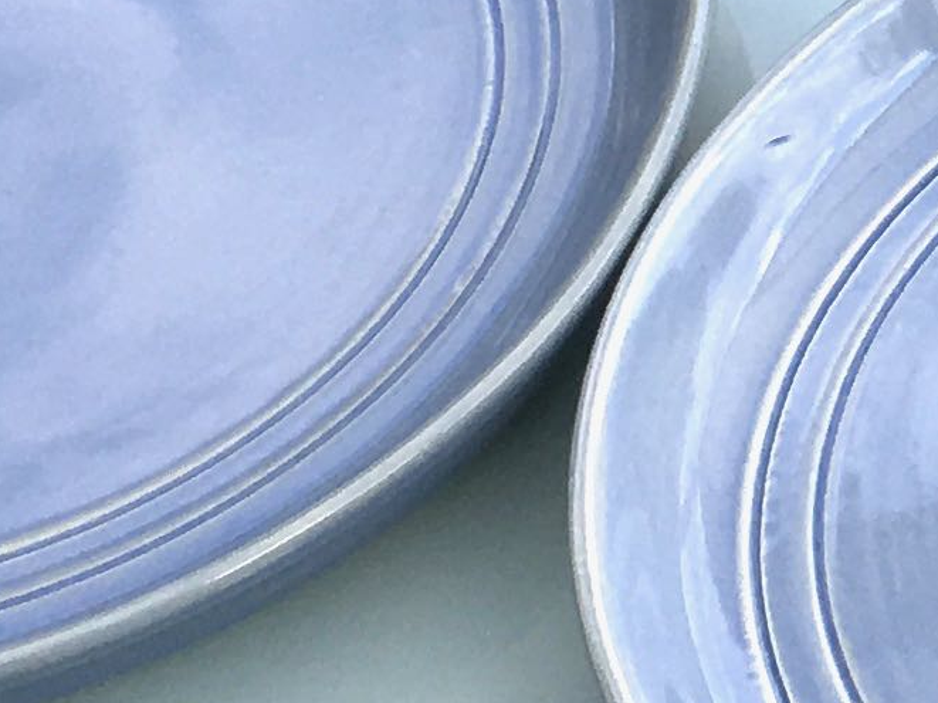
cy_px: -274
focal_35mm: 177
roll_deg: +2.3
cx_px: 1674
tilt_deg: -43.9
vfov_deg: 8.2
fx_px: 4794
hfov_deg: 10.5
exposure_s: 1/610
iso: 25
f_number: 2.2
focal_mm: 4.15
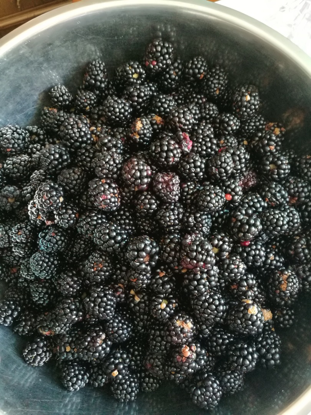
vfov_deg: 65.3
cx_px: 156
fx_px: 323
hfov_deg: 51.4
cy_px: 208
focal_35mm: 27
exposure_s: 1/20
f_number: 2.2
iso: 500
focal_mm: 4.5
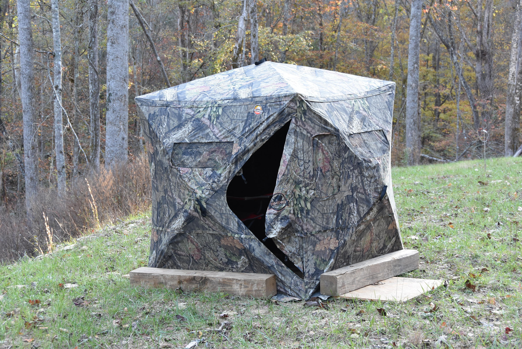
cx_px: 261
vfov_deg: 19.8
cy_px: 174
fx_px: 1001
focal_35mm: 69
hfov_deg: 29.2
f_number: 6.3
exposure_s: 1/160
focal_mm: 46
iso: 800
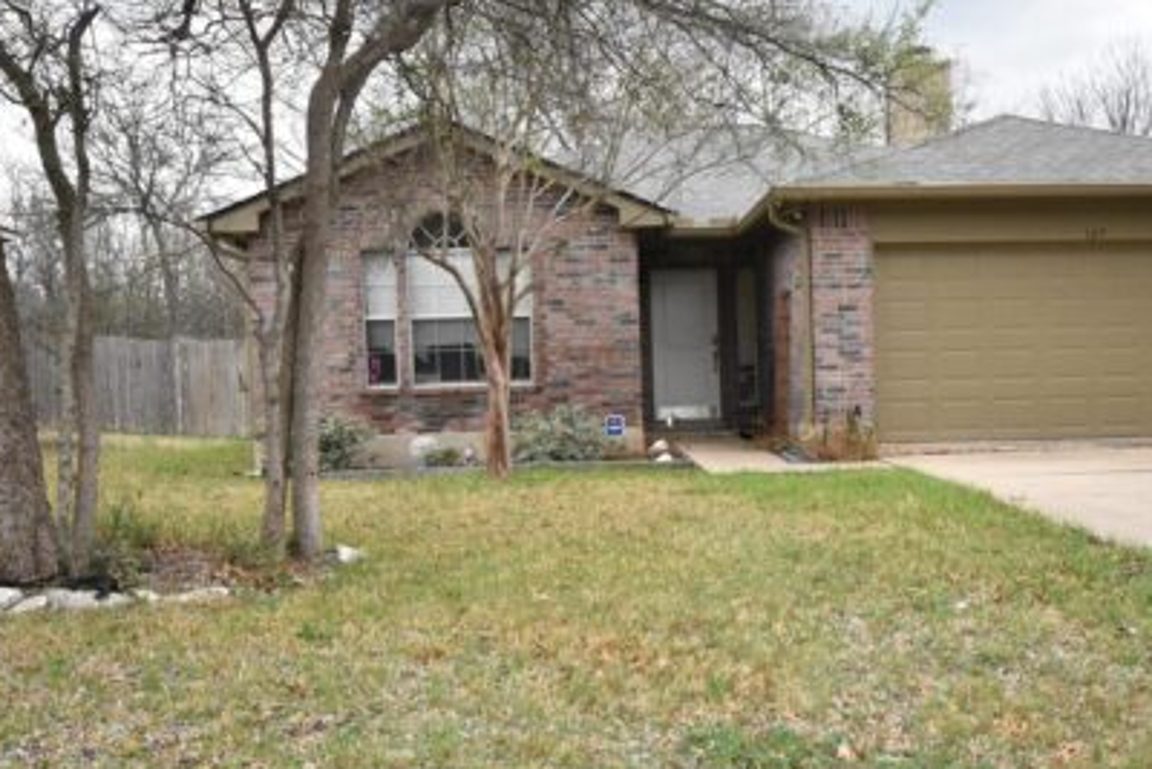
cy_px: 412
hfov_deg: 43.2
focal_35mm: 45
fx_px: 1440
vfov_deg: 29.9
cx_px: 729
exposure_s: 1/2000
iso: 3600
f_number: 4.5
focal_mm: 20
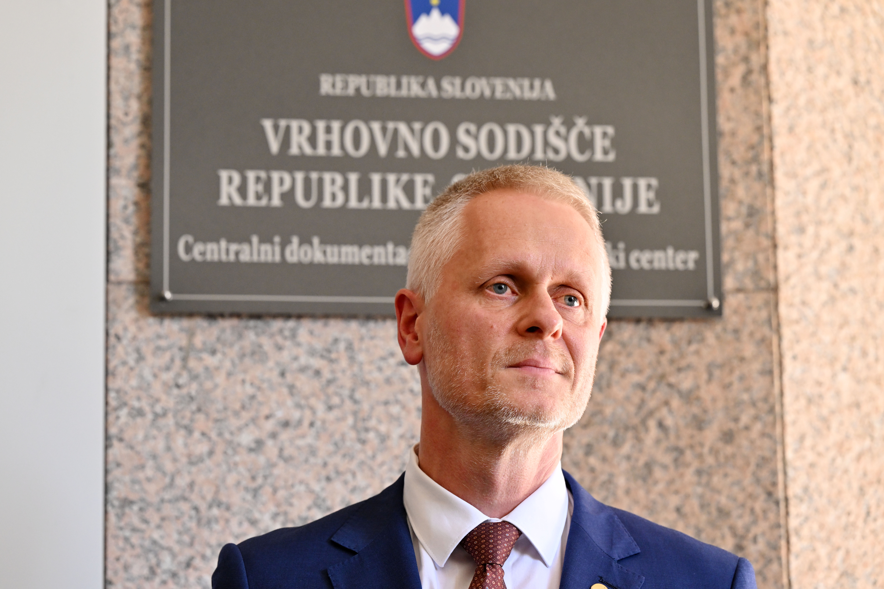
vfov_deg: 10.2
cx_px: 442
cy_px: 294
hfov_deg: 15.2
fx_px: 3315
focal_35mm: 135
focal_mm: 135
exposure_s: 1/320
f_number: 4.5
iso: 1600
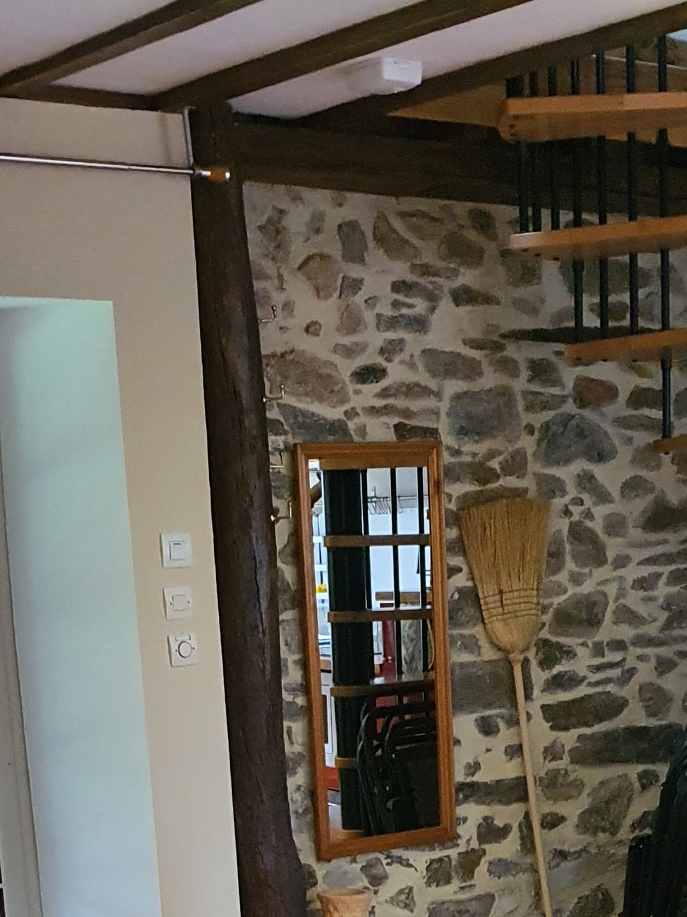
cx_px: 423
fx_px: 1932
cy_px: 1042
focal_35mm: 73
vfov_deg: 24.6
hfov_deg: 20.1
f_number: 1.5
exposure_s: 1/50
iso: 640
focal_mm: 4.3
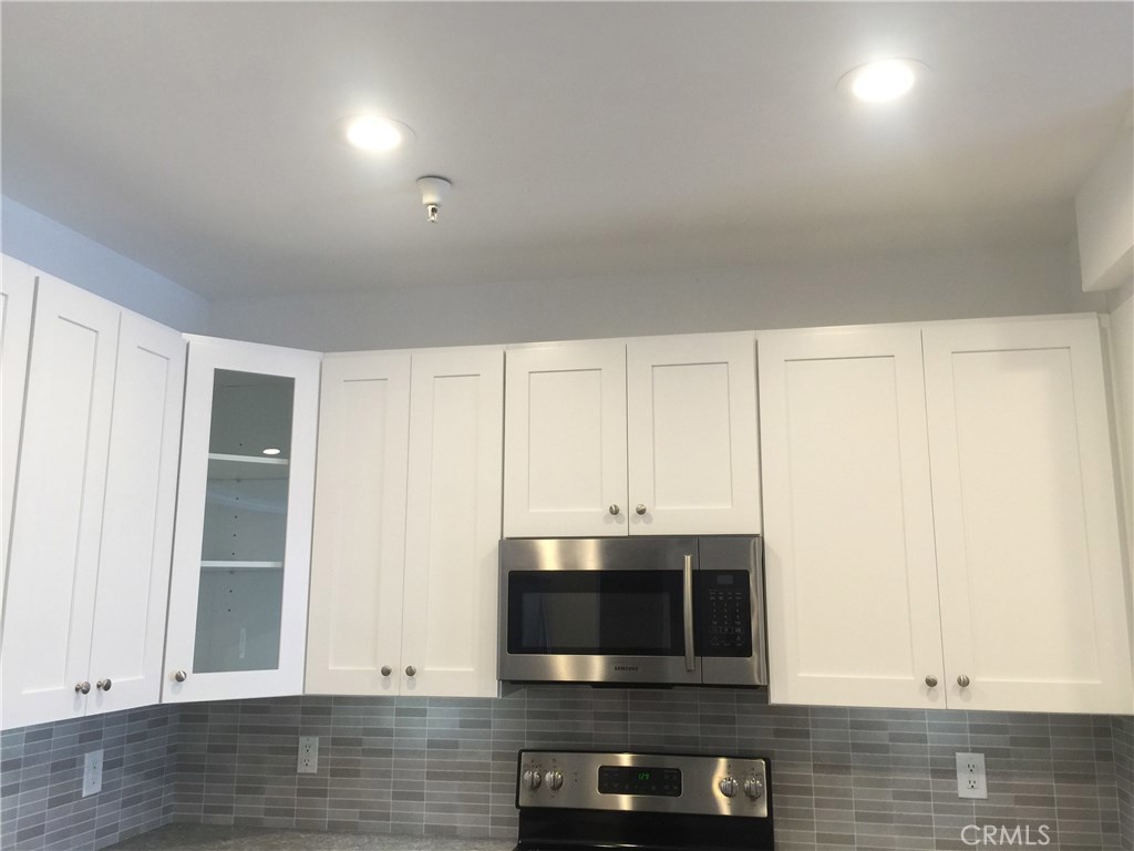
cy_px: 426
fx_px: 950
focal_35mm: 29
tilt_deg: +10.4
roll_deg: -0.8
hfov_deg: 61.7
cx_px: 567
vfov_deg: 48.2
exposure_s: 1/30
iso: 50
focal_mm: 4.15
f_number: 2.2
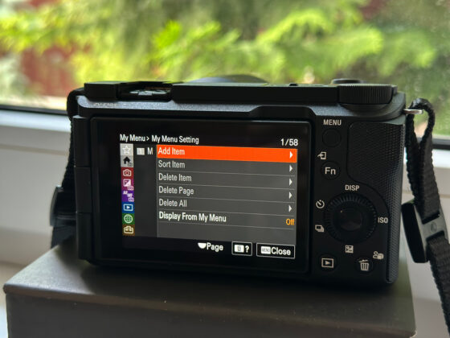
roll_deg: -0.6
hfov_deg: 39.7
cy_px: 169
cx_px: 225
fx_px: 624
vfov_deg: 30.3
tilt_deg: -12.4
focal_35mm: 48
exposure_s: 1/60
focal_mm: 6.86
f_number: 1.78
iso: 320
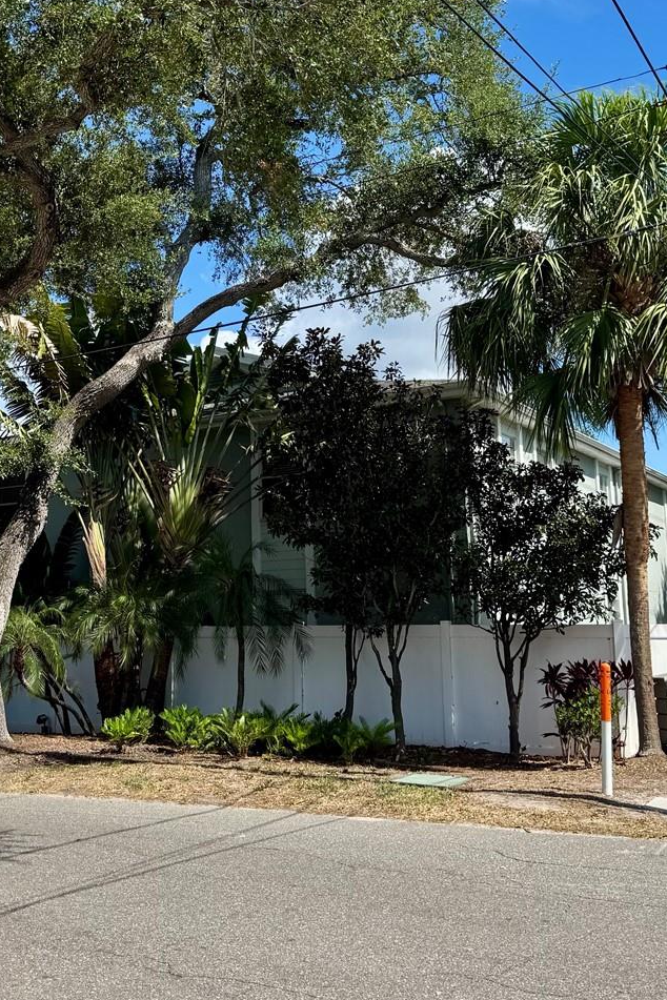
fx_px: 1167
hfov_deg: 31.7
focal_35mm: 42
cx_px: 248
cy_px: 435
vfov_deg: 46.3
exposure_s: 1/3802
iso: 80
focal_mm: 6.76
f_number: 1.78
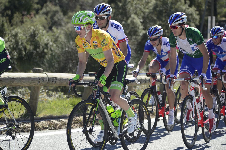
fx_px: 1066
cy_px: 75
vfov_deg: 8.1
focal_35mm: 170
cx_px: 113
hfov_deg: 12.1
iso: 500
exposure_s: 1/1000
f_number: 5.6
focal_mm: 170
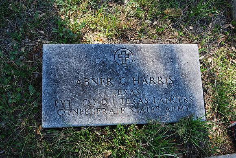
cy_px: 79
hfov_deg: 46.4
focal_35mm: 42
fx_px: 276
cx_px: 118
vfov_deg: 32.0
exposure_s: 1/125
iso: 200
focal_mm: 28
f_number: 5.6
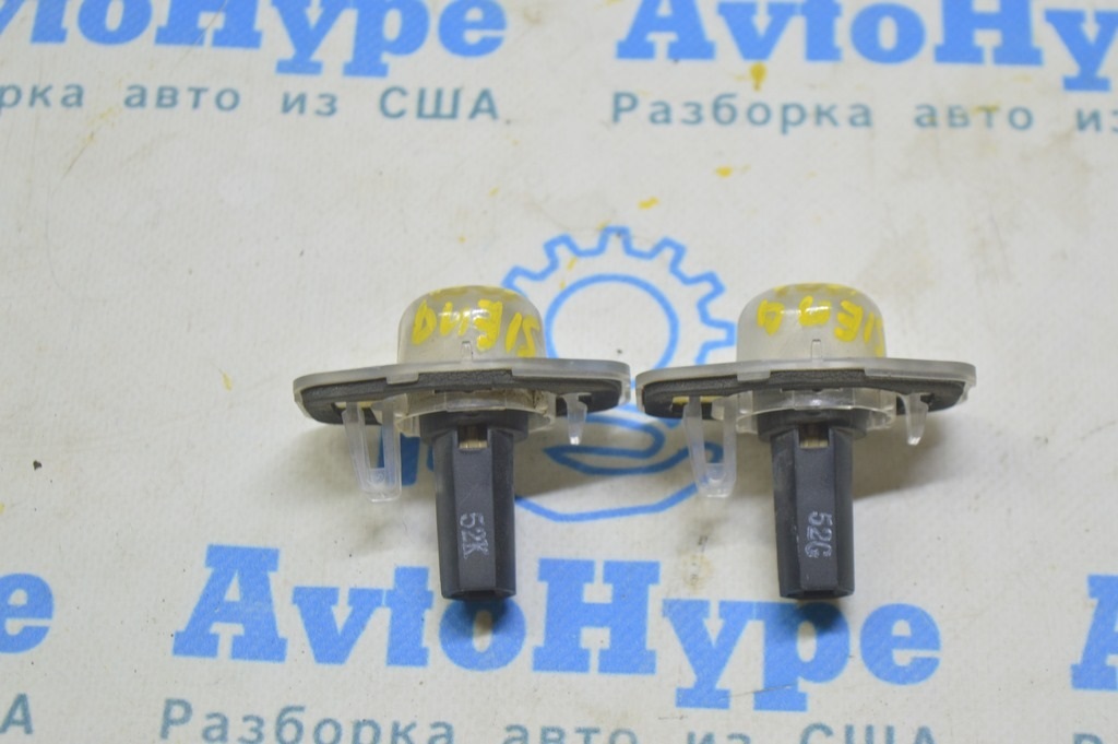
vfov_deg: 17.5
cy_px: 372
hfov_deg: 26.0
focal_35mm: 78
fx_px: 2420
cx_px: 559
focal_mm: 52
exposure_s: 1/20
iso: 400
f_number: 5.6
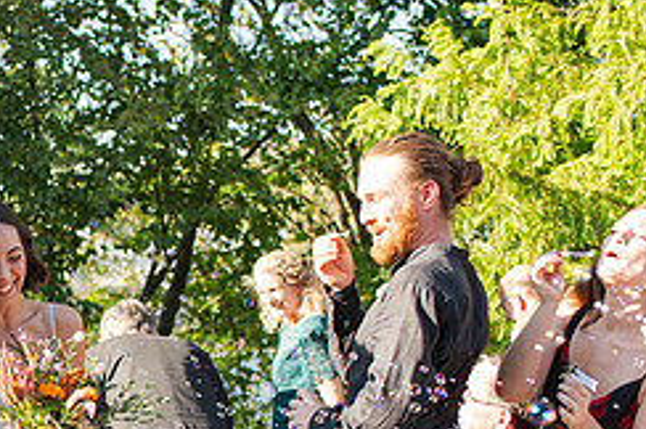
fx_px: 1577
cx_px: -88
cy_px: 445
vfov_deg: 15.2
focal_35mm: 88
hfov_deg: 21.8
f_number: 3.2
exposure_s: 1/640
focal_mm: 35
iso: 220
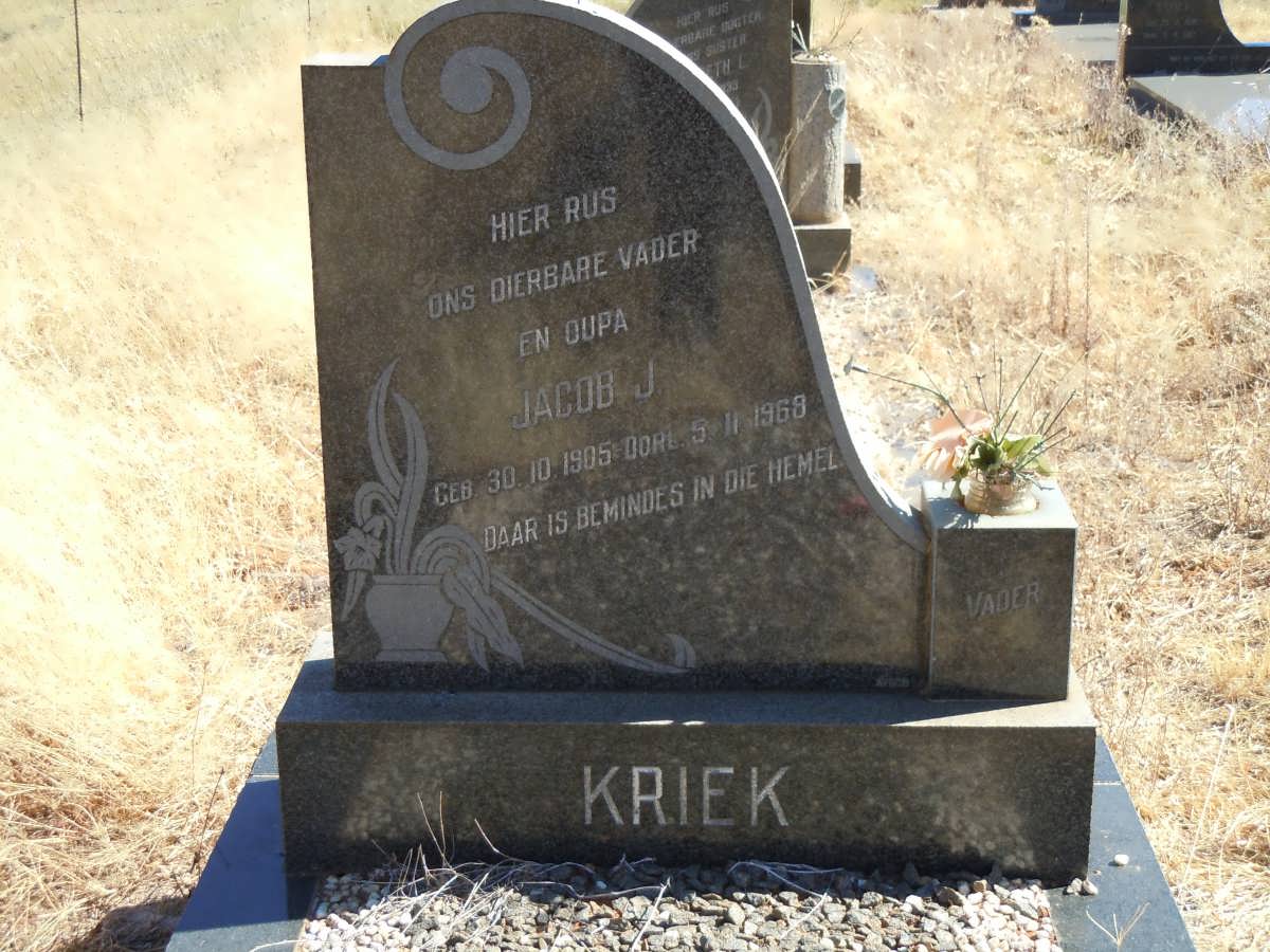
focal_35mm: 59
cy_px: 476
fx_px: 2165
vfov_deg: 24.8
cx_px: 635
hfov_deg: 32.7
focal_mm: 10.6
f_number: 4
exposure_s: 1/500
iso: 200
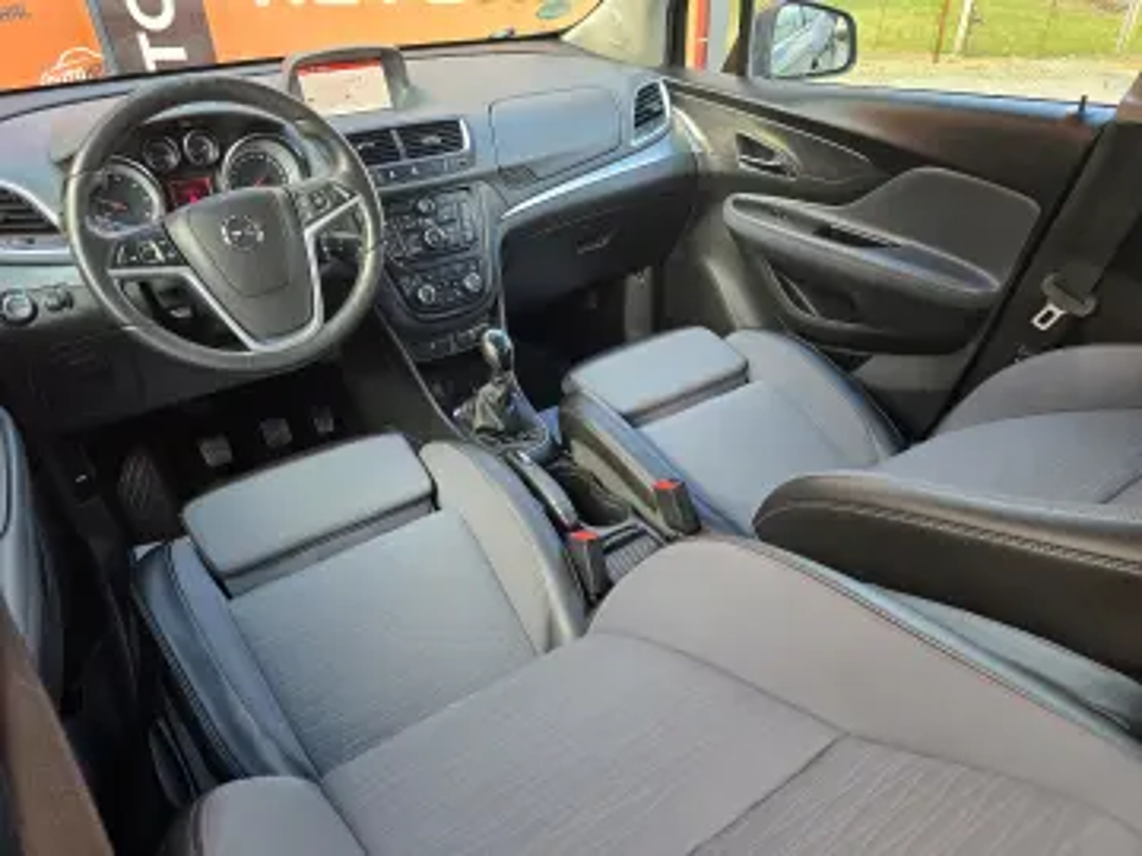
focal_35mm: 23
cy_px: 428
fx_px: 759
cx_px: 571
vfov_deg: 58.9
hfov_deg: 73.9
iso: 125
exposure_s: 1/180
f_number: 1.7
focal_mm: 6.3
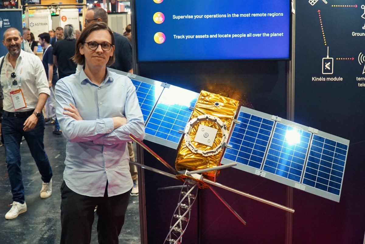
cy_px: 122
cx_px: 182
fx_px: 436
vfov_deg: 31.2
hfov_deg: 45.4
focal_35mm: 43
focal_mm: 29
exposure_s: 1/160
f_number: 4
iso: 2500
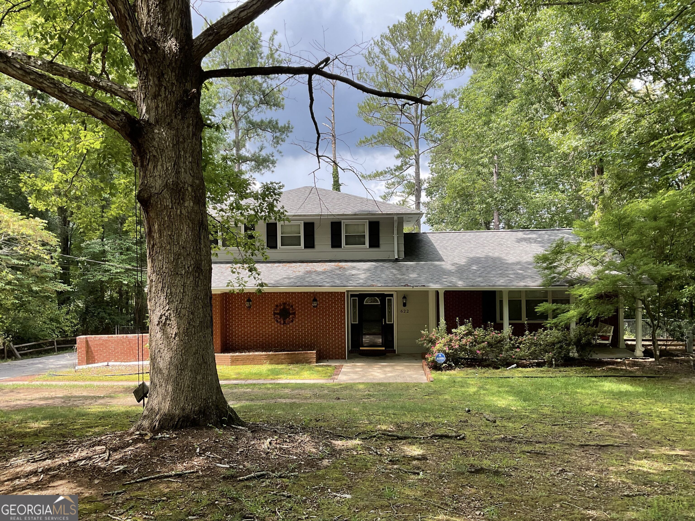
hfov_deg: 61.7
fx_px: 582
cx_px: 348
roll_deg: +0.1
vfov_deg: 48.2
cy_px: 260
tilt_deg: +0.6
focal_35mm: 29
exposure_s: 1/239
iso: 16
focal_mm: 3
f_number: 1.8
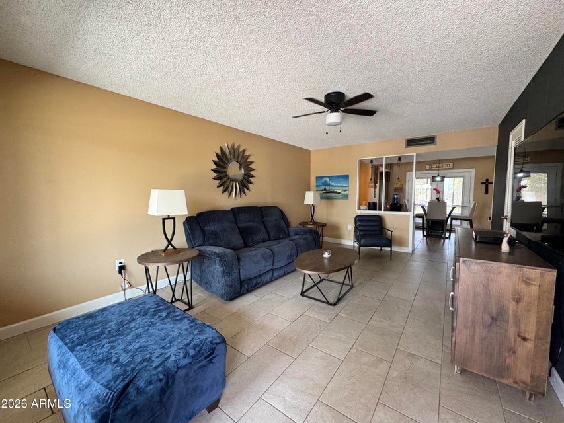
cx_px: 282
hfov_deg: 102.1
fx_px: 228
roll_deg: -0.1
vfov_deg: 85.7
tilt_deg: -4.4
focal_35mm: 14
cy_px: 212
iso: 200
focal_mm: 2.22
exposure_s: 1/60
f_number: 2.2
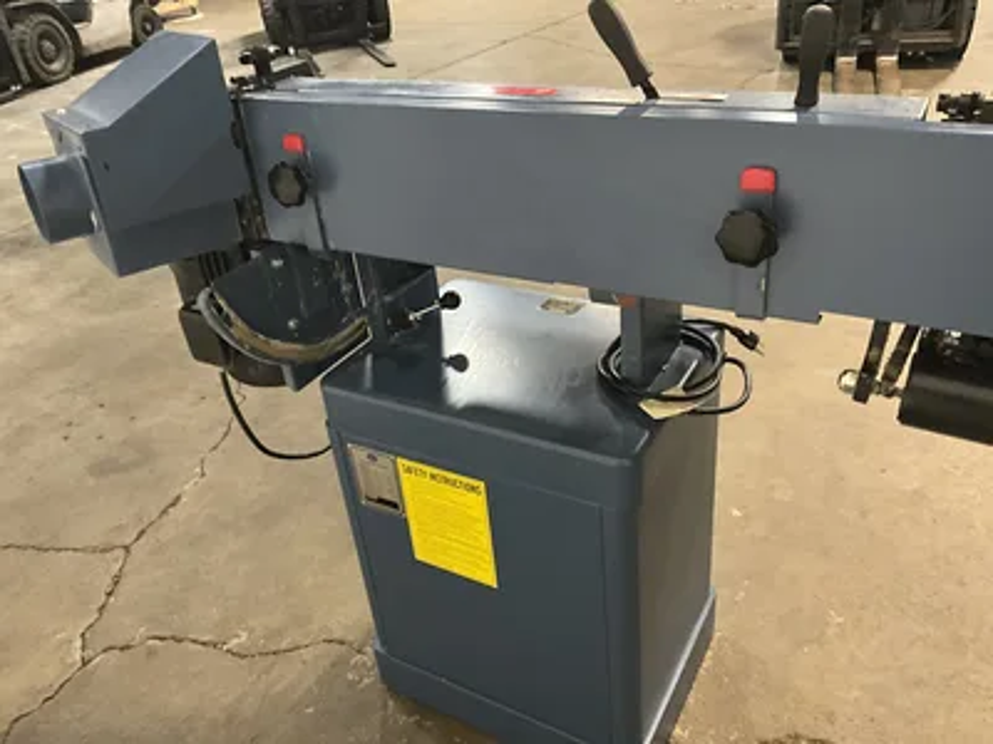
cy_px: 372
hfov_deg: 61.7
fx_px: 832
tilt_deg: -32.0
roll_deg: +5.8
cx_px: 496
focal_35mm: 29
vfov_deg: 48.2
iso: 500
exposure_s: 1/30
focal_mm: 3
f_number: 1.8
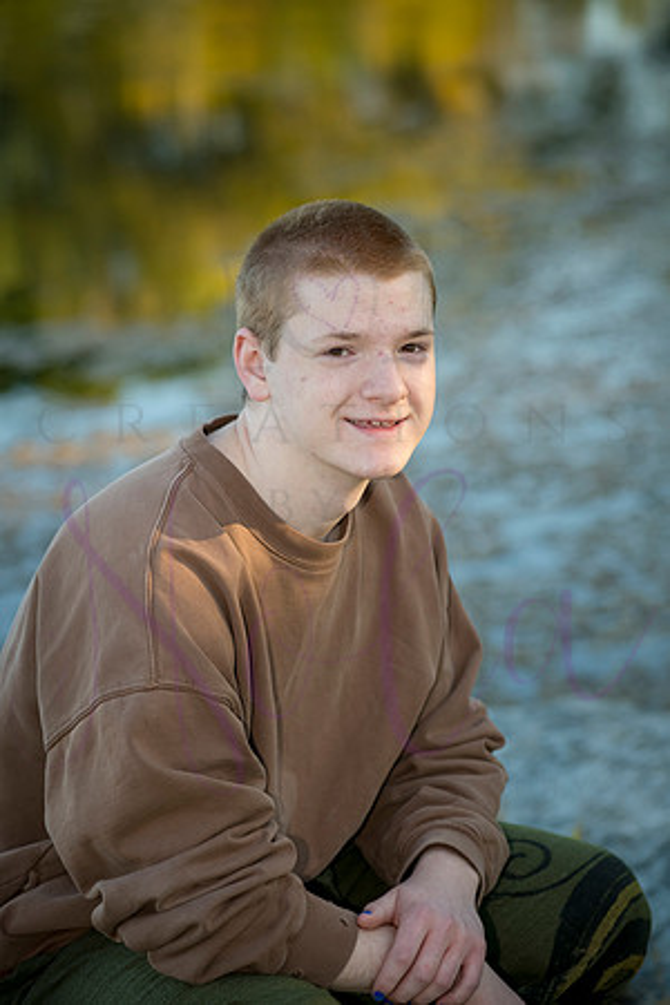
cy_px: 502
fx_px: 3126
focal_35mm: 112
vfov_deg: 18.3
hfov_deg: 12.2
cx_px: 335
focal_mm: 112
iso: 400
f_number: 4.5
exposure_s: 1/400
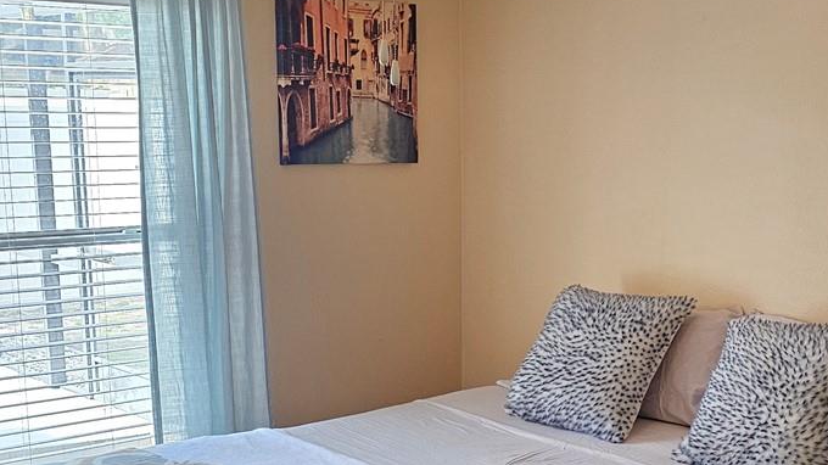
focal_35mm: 59
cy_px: 362
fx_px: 1295
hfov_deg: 35.1
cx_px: 564
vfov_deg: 20.2
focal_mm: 6.3
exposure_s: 1/120
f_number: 1.7
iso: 160
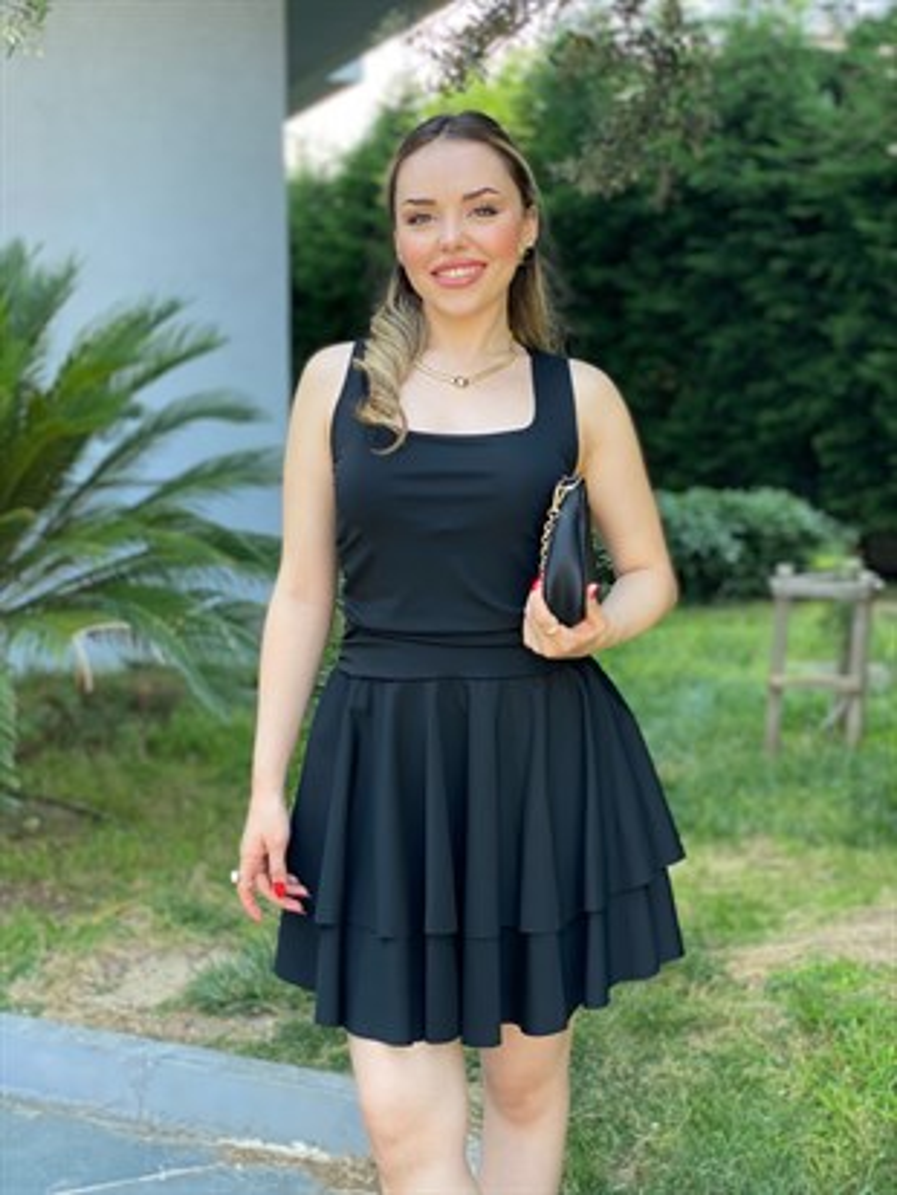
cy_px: 598
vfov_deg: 36.8
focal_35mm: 52
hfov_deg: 28.0
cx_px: 448
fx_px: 1796
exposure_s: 1/122
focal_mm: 6
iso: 25
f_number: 2
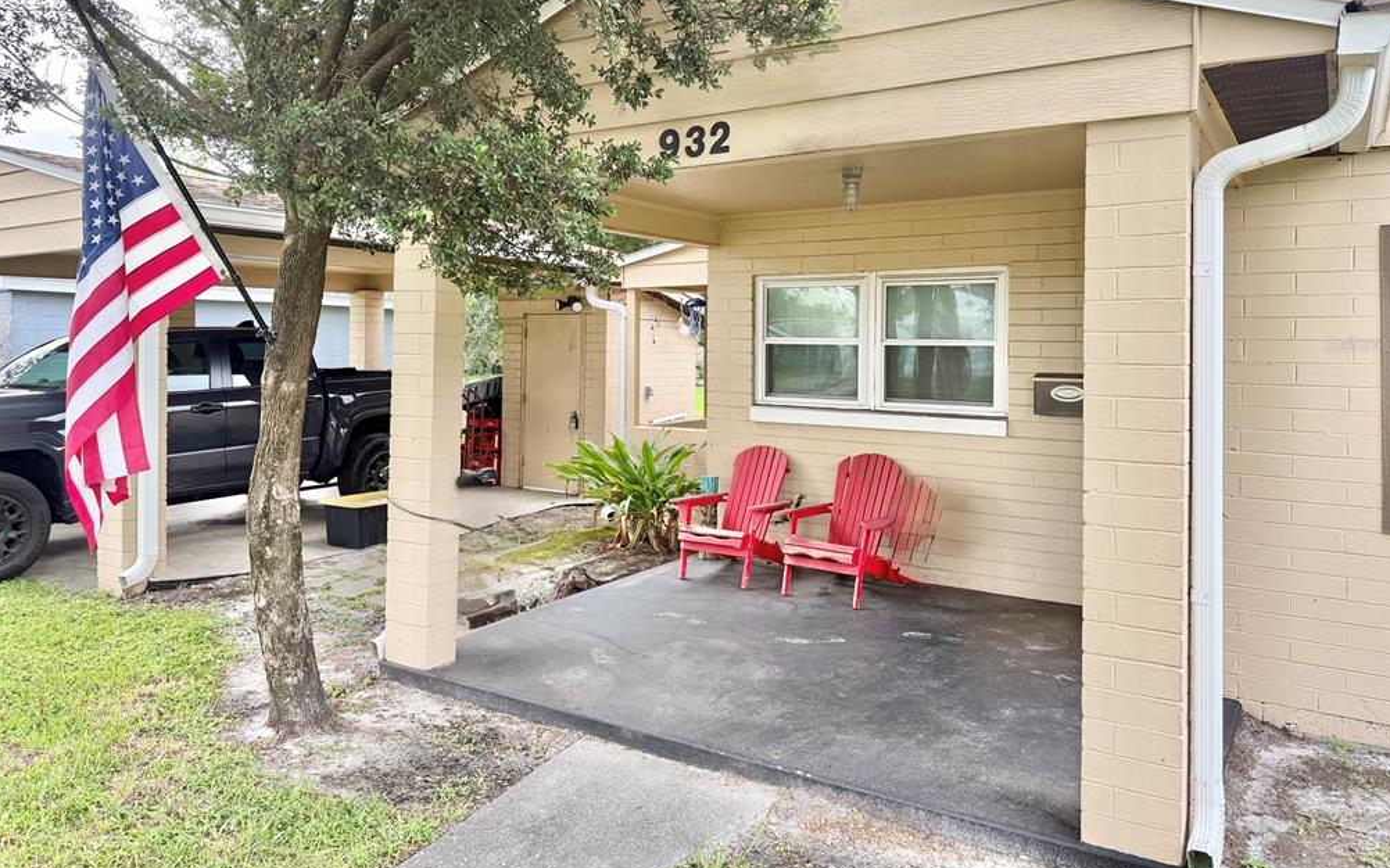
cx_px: 698
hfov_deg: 70.4
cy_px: 344
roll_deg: -0.7
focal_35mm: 26
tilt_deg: +0.4
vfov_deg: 47.3
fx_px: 985
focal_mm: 6.76
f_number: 1.78
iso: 100
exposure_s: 1/365
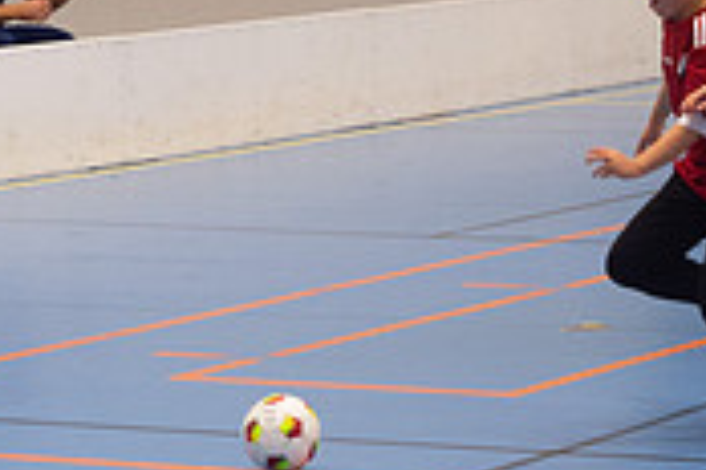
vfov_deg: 5.9
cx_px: 828
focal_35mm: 233
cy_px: 203
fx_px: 4569
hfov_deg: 8.7
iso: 3600
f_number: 3.5
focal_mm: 70
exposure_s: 1/400
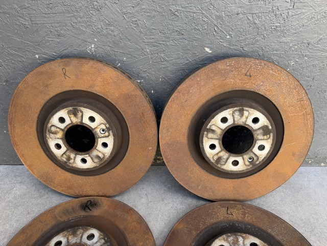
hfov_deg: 71.6
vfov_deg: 56.8
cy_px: 123
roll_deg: +1.7
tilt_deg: -33.9
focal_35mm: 24
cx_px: 164
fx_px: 227
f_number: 1.78
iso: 64
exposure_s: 1/137
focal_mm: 6.76
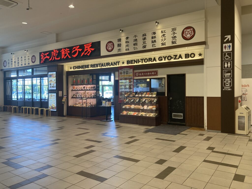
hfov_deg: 63.4
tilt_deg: -1.5
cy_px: 94
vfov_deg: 49.7
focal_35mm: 28
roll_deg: -0.6
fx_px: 204
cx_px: 126
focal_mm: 3.99
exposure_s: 1/60
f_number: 1.8
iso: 50
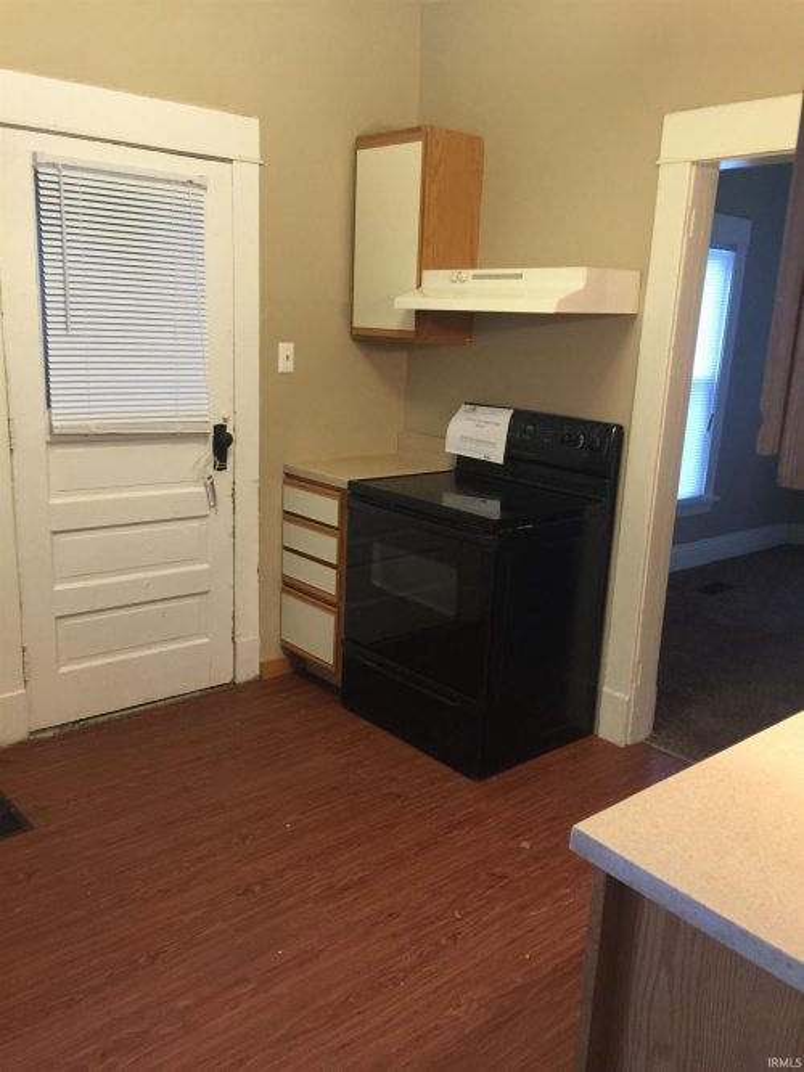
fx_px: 898
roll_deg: -2.5
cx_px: 402
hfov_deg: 48.2
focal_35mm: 29
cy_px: 536
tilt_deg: -9.5
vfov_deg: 61.7
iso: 125
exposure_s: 1/15
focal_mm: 4.15
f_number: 2.2
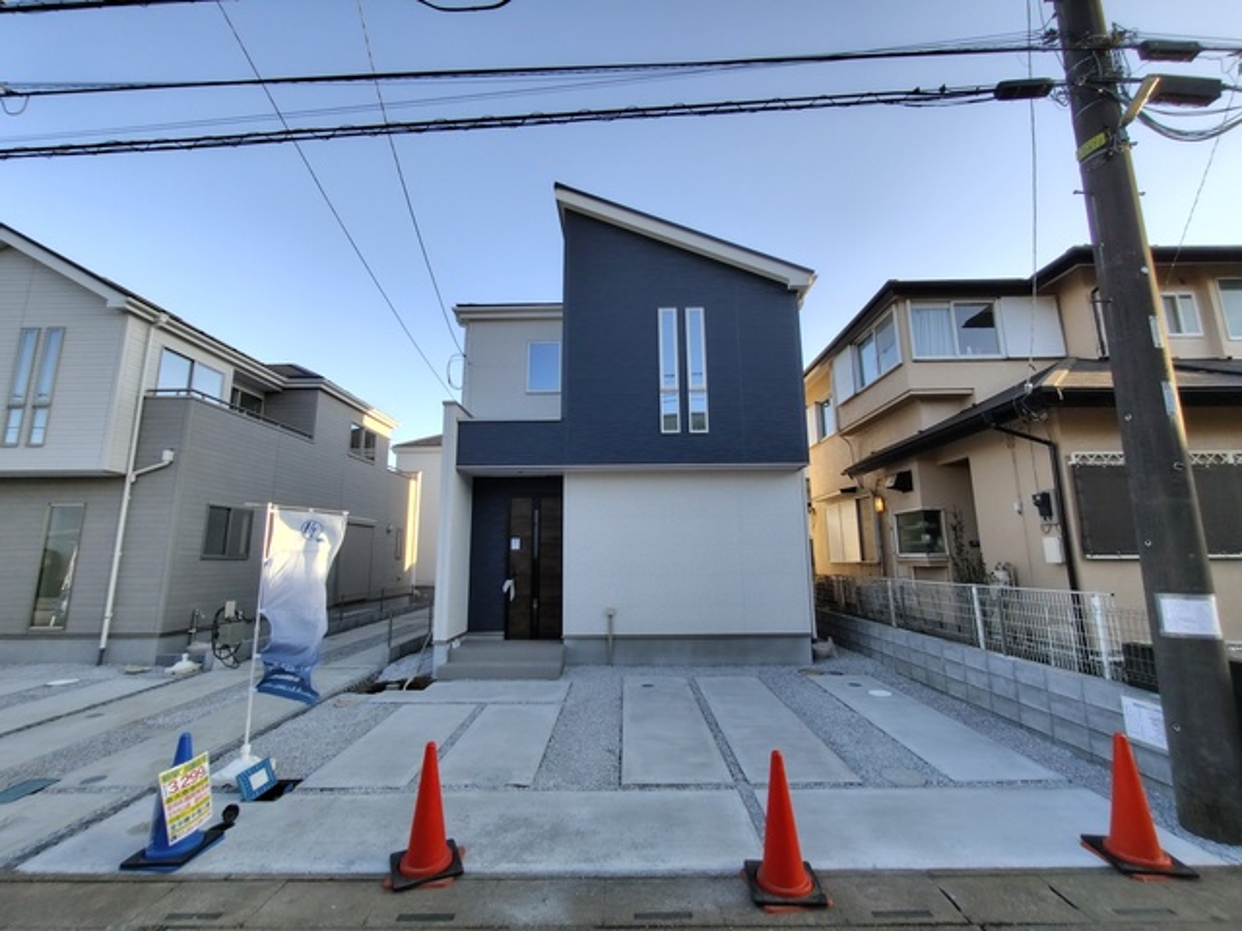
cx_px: 621
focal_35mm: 15
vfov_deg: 81.7
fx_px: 538
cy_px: 466
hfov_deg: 98.2
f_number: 2.4
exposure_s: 1/273
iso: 50
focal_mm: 1.6
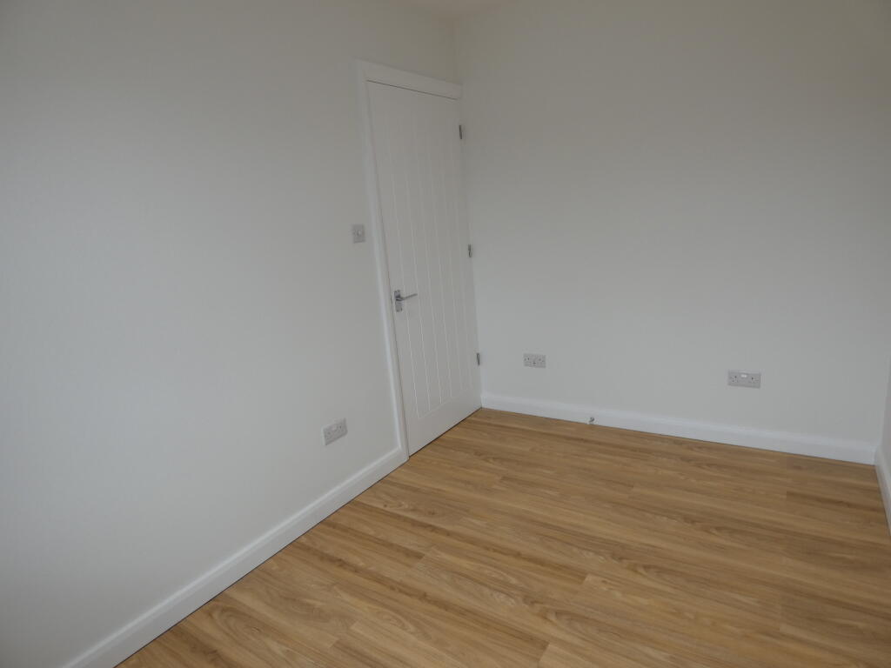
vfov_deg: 66.0
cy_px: 334
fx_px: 515
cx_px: 446
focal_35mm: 20
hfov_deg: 81.7
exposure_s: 1/160
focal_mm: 3.6
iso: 80
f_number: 2.8
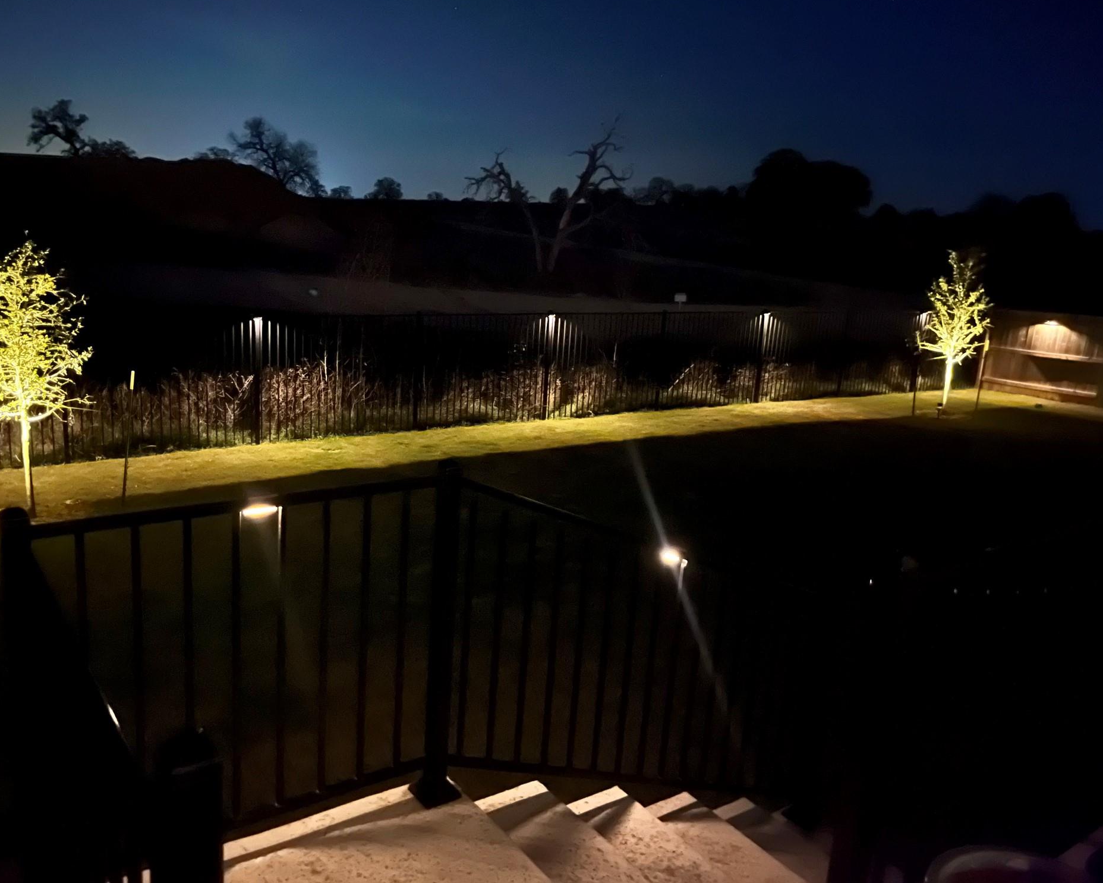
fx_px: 914
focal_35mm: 28
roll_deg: -2.8
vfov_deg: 51.5
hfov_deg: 62.1
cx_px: 499
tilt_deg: -12.7
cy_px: 429
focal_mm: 5.1
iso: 12500
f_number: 1.6
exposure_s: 1/5
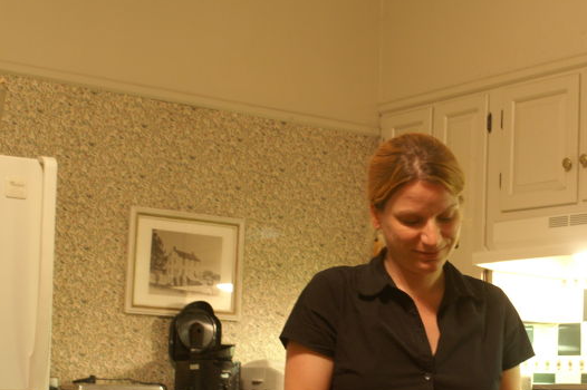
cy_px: 237
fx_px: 1300
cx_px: 427
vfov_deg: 17.1
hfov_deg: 25.2
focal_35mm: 80
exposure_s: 1/6
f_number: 5.6
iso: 400
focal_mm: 35
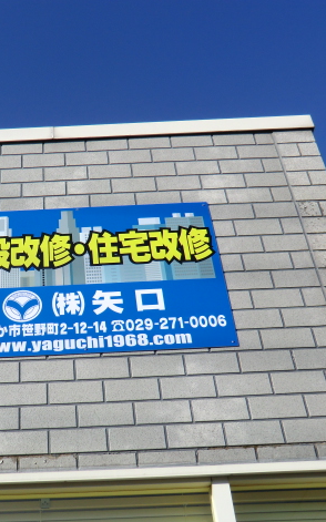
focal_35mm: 49
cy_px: 260
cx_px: 55
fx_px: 697
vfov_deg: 41.1
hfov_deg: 25.8
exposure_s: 1/1000
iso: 64
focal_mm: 6.1
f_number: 3.6
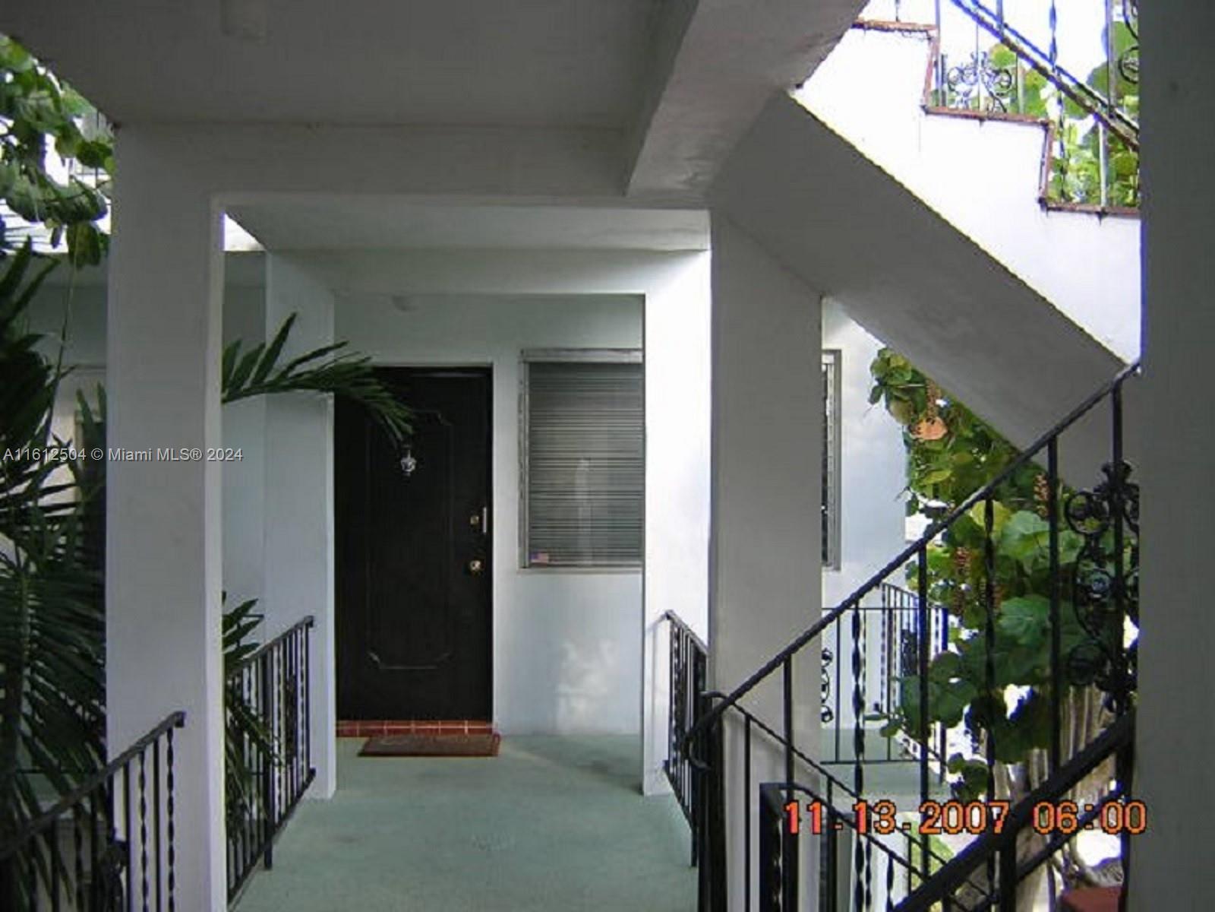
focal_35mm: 36
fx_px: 1264
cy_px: 456
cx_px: 608
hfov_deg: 51.4
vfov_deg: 39.7
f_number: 2.6
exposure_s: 1/129
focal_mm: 4.7
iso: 100
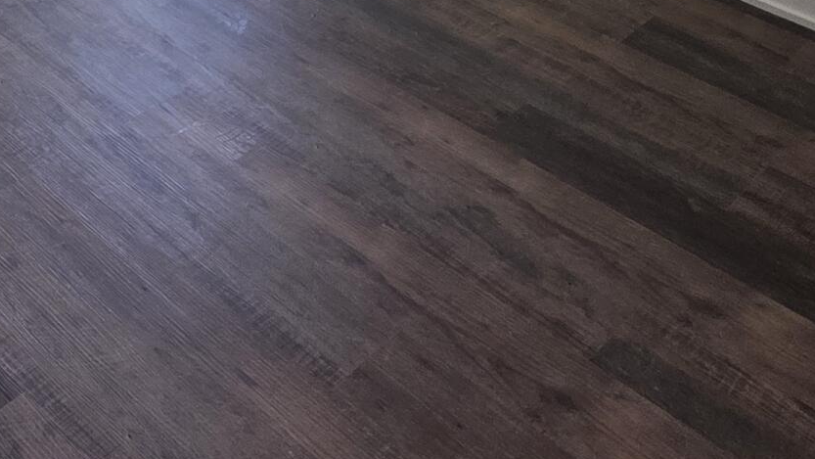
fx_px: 1102
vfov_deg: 18.4
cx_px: -94
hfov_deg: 34.6
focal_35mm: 51
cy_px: -370
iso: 64
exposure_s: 1/120
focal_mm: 2.2
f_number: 1.9
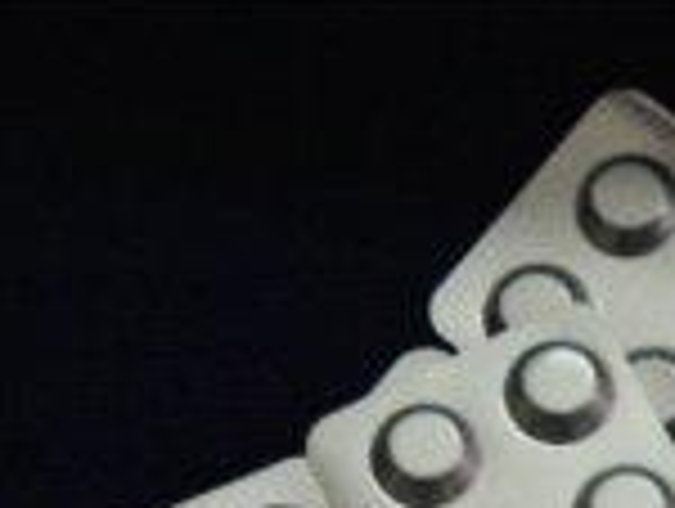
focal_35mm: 290
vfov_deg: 5.1
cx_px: 540
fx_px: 5664
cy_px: 661
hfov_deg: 6.8
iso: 300
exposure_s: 1/30
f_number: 3.5
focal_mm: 17.9
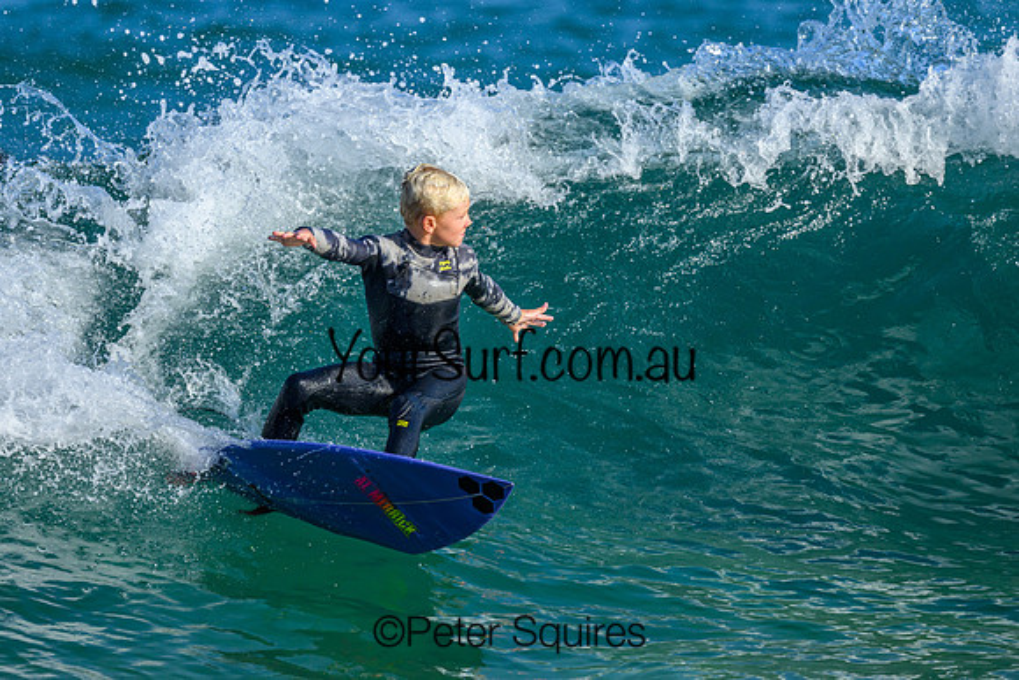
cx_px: 426
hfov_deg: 2.2
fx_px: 26378
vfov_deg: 1.5
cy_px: 315
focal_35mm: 932
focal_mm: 800
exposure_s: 1/2000
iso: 450
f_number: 6.3
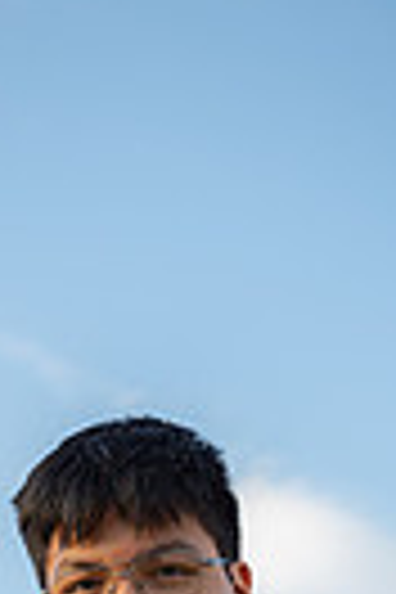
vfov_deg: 11.0
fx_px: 2920
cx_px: 126
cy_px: 986
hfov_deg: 7.8
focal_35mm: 177
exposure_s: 1/125
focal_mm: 52
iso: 31
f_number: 3.2
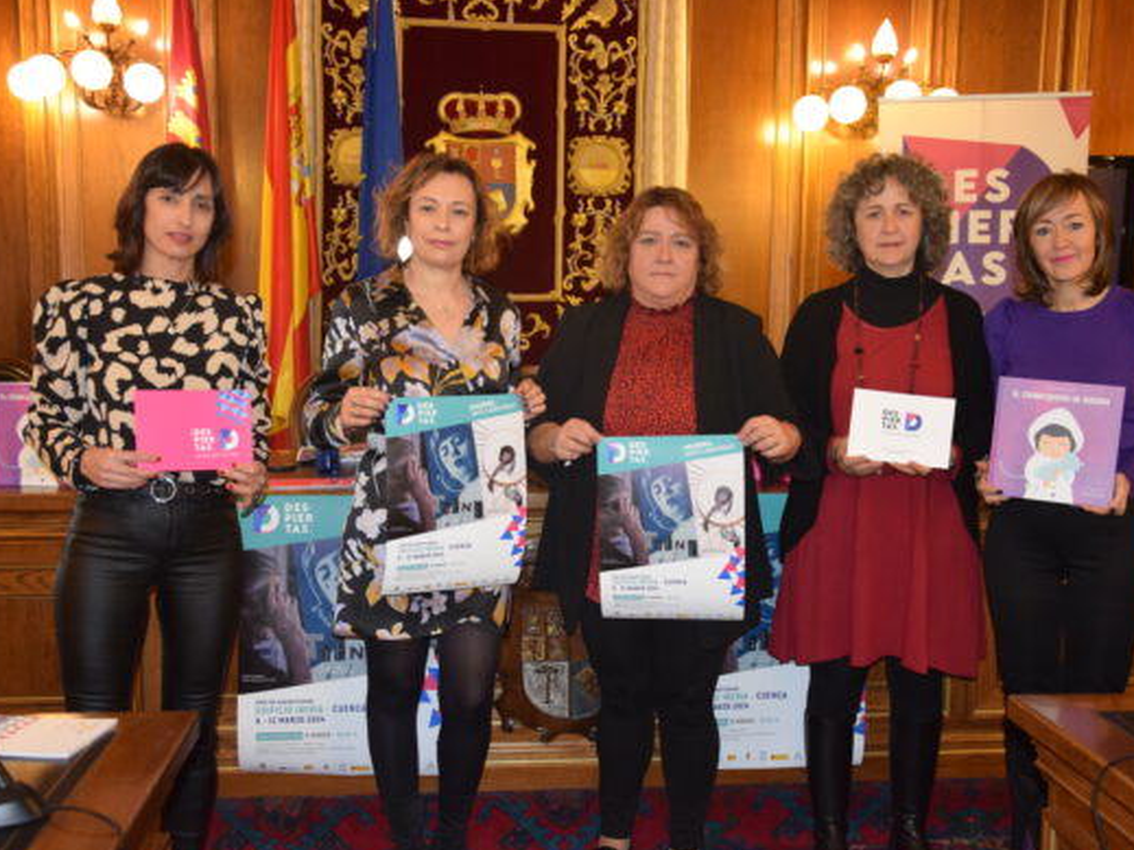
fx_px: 1310
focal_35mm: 40
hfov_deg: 46.8
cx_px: 592
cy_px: 428
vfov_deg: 35.9
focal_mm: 24
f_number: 3.8
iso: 1400
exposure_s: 1/60
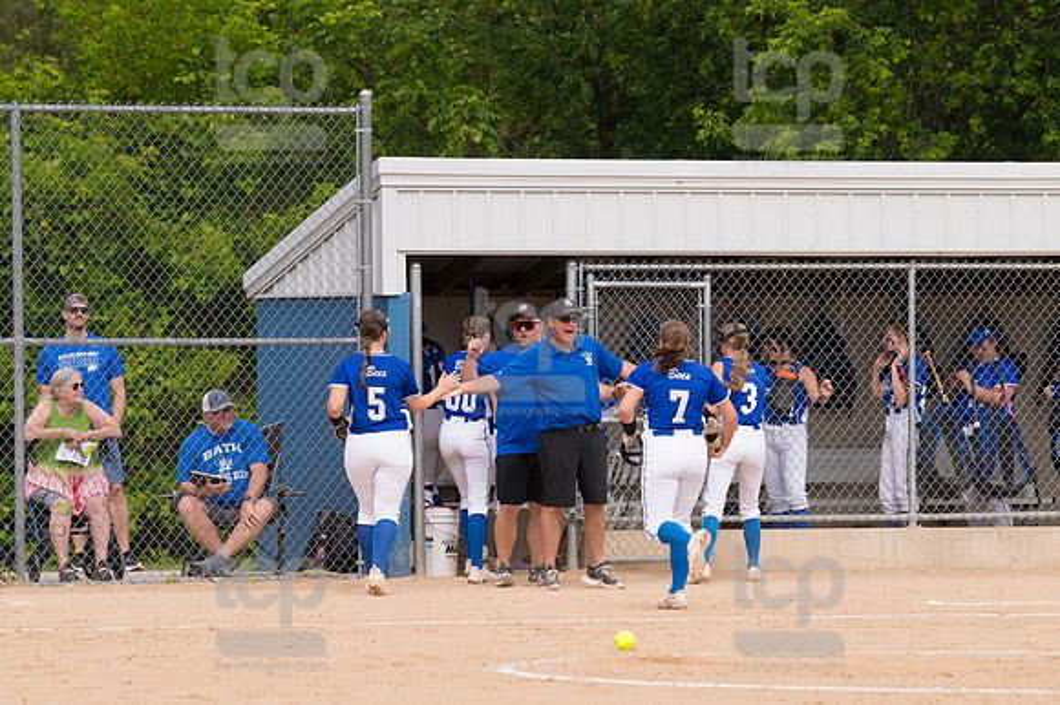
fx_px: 8828
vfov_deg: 4.6
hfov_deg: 6.9
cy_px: 352
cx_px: 530
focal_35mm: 300
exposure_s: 1/1600
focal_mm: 200
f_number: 5.6
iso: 320
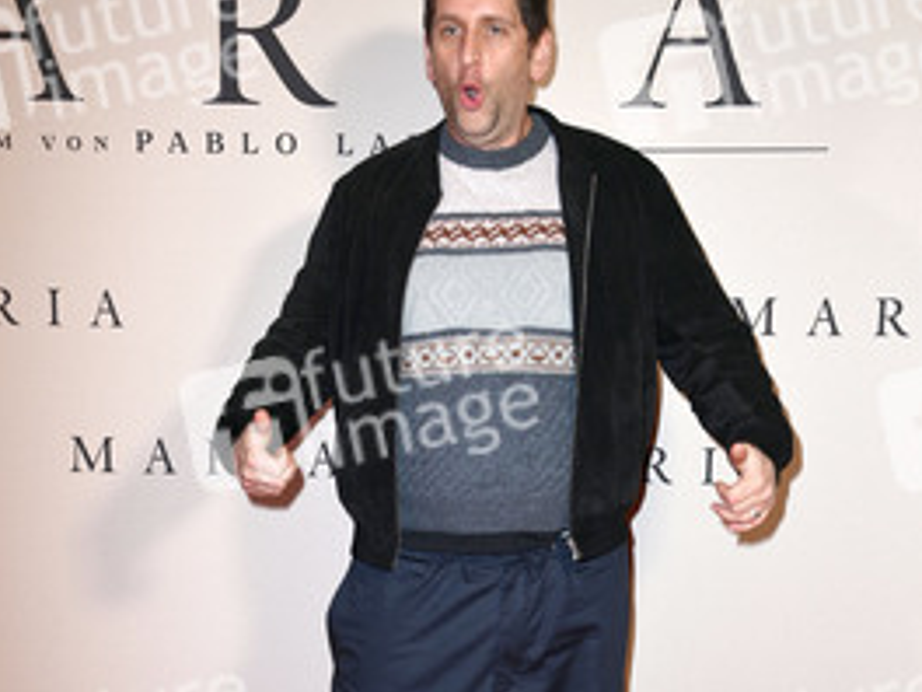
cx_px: 461
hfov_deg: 27.8
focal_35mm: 70
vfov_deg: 20.7
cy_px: 584
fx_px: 1864
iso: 640
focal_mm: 48
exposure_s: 1/200
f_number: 5.6
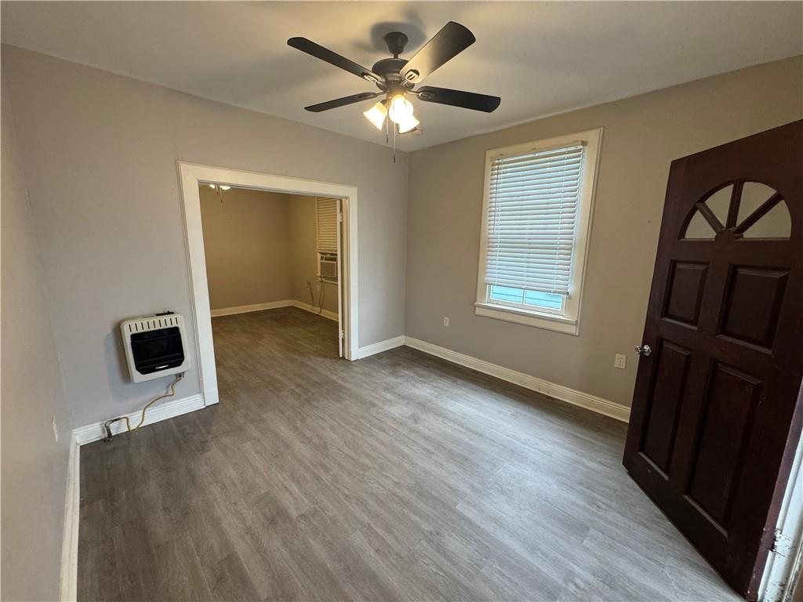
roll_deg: -0.4
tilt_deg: -11.2
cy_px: 301
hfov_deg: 102.1
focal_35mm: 14
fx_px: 325
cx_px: 402
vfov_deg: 85.7
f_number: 2.2
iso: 250
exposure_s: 1/120
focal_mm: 2.22
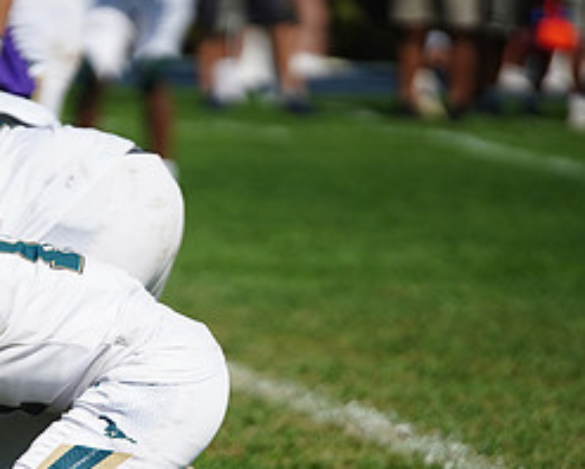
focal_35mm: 661
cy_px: 387
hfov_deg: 2.9
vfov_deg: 2.3
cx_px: -2
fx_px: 11453
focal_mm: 300
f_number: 2.8
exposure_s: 1/8000
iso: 400
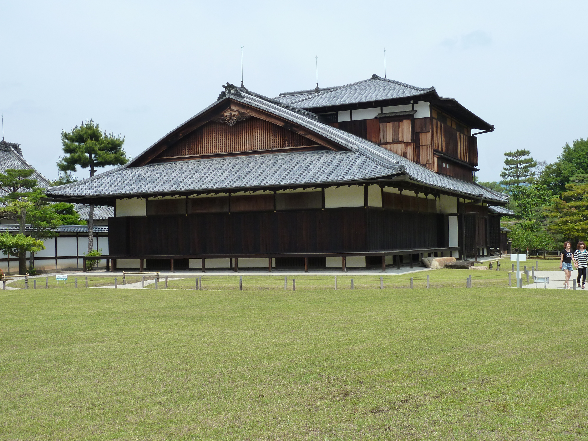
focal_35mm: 44
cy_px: 220
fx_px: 747
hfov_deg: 42.9
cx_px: 294
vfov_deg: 32.9
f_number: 5
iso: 125
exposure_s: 1/400
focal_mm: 7.3
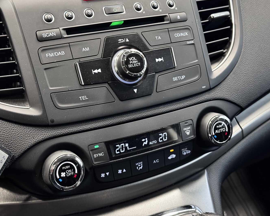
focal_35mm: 51
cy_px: 106
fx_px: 407
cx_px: 123
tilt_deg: -28.2
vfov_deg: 29.7
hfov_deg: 36.6
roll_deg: -2.1
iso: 400
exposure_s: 1/25
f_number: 1.78
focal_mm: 6.76
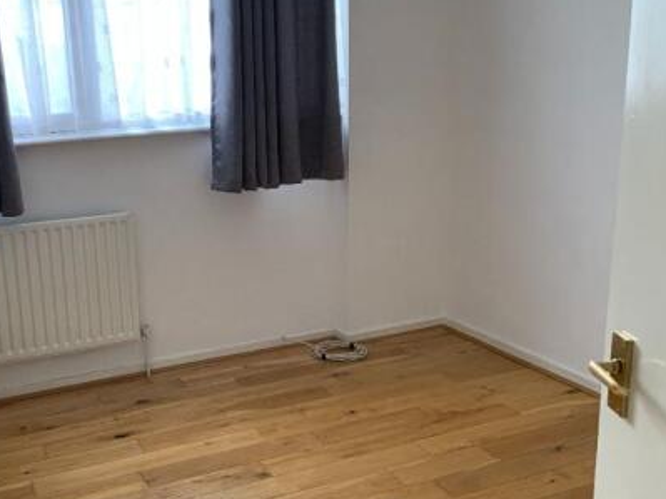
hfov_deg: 47.8
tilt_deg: -14.5
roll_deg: +3.2
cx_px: 199
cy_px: 266
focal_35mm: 38
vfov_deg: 37.7
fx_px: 731
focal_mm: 4.25
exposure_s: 1/97
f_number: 1.8
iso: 100
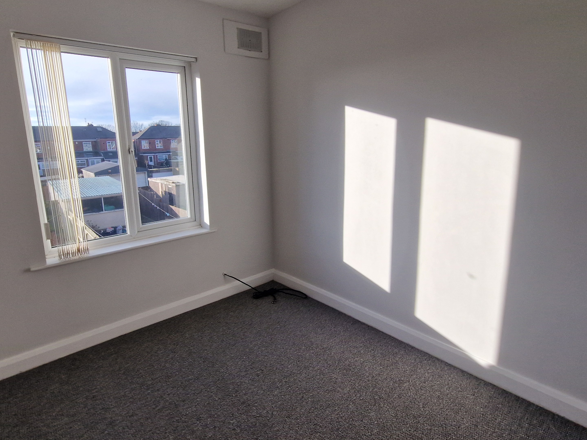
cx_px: 270
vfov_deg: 71.5
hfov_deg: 87.6
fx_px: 305
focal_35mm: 18
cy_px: 205
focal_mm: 2.2
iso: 50
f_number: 2.2
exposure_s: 1/768
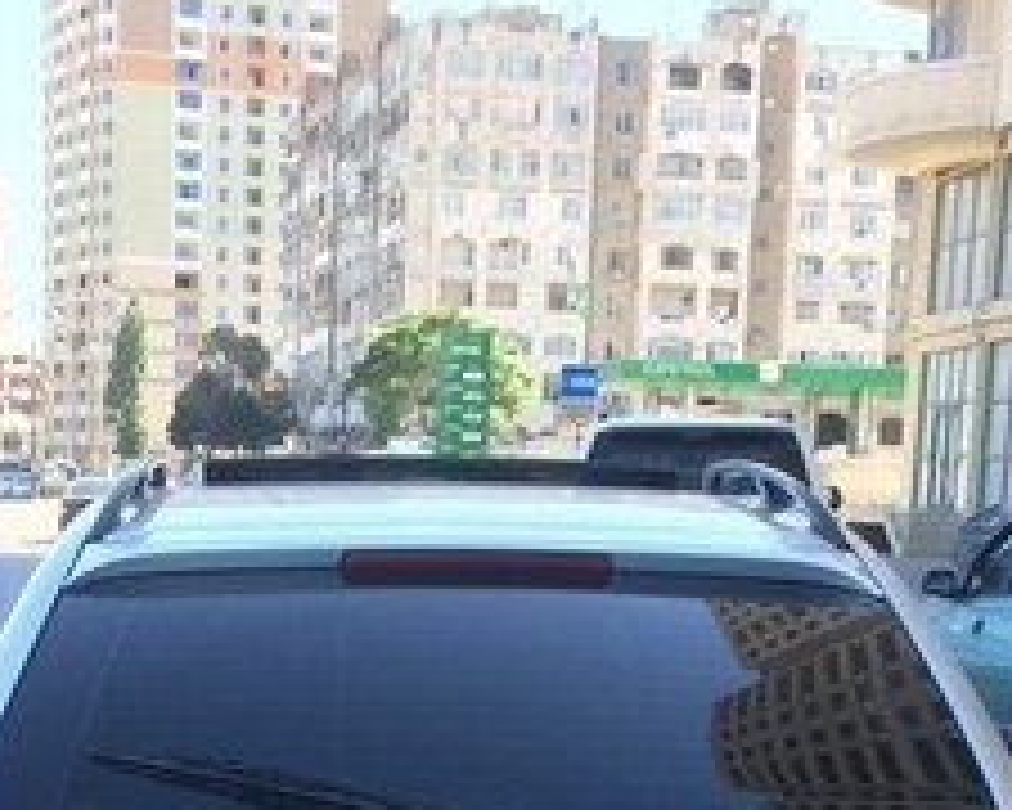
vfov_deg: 17.6
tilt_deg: -12.2
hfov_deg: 23.0
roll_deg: -1.3
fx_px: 2486
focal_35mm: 83
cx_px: 432
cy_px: 992
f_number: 2.2
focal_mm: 4.15
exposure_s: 1/318
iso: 32
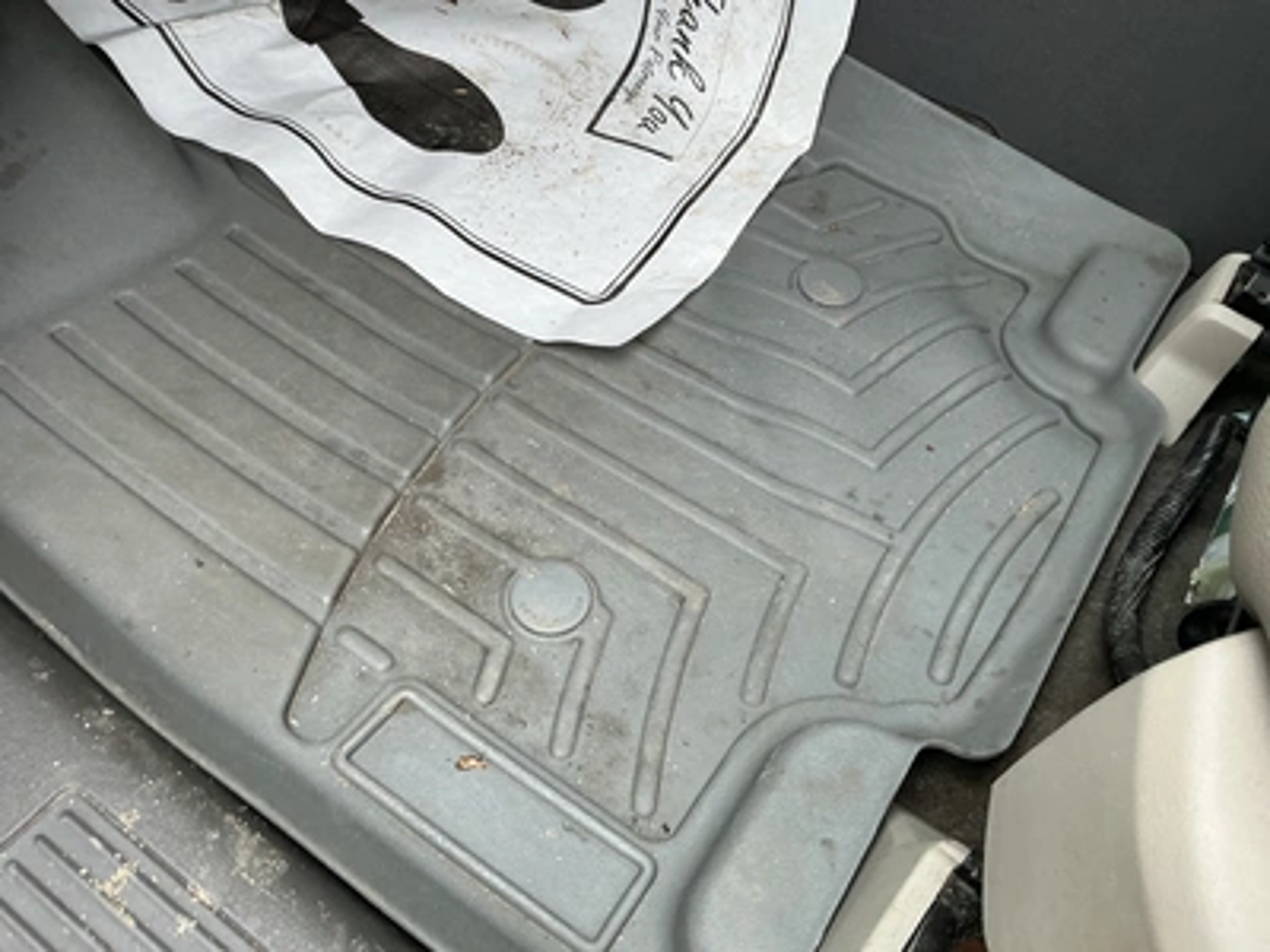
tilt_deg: -54.7
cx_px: 635
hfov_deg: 63.4
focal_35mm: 28
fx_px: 1027
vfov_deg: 49.7
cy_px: 476
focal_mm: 3
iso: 32
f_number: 1.8
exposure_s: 1/122
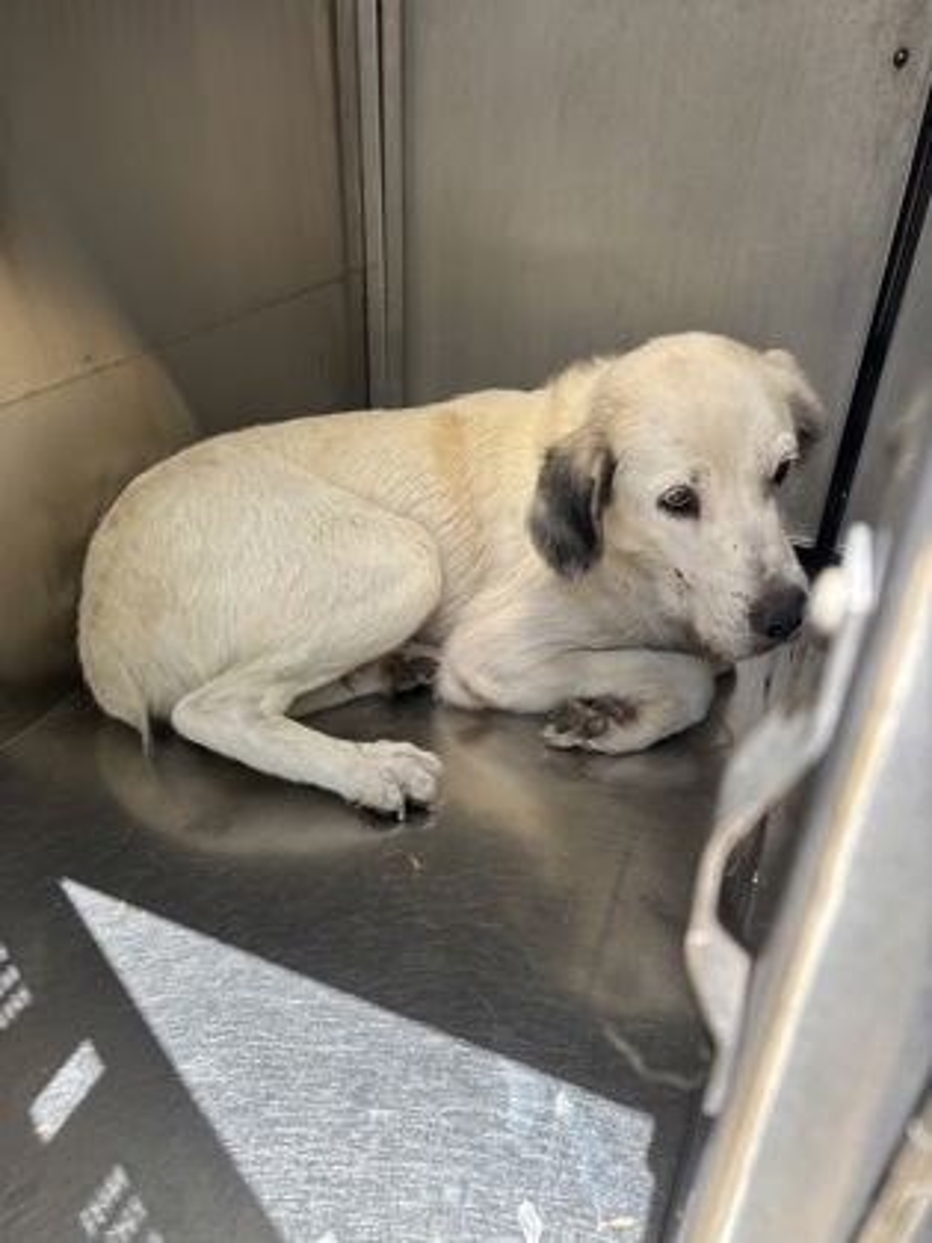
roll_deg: +3.0
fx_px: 933
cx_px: 466
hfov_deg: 53.1
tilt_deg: -29.1
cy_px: 622
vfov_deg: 67.3
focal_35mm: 26
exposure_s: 1/343
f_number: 1.6
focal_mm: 5.96
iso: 50
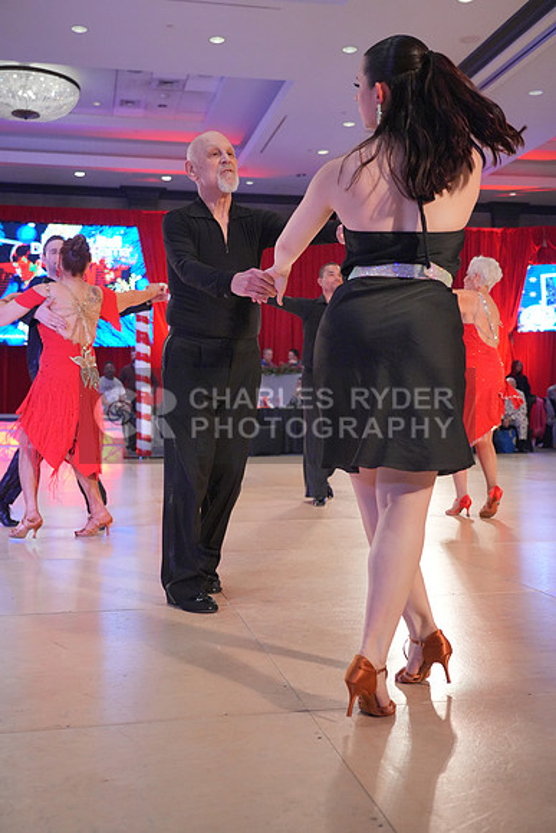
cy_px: 416
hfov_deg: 34.2
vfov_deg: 49.5
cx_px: 278
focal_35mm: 39
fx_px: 903
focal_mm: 39
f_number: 4
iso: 4000
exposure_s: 1/400
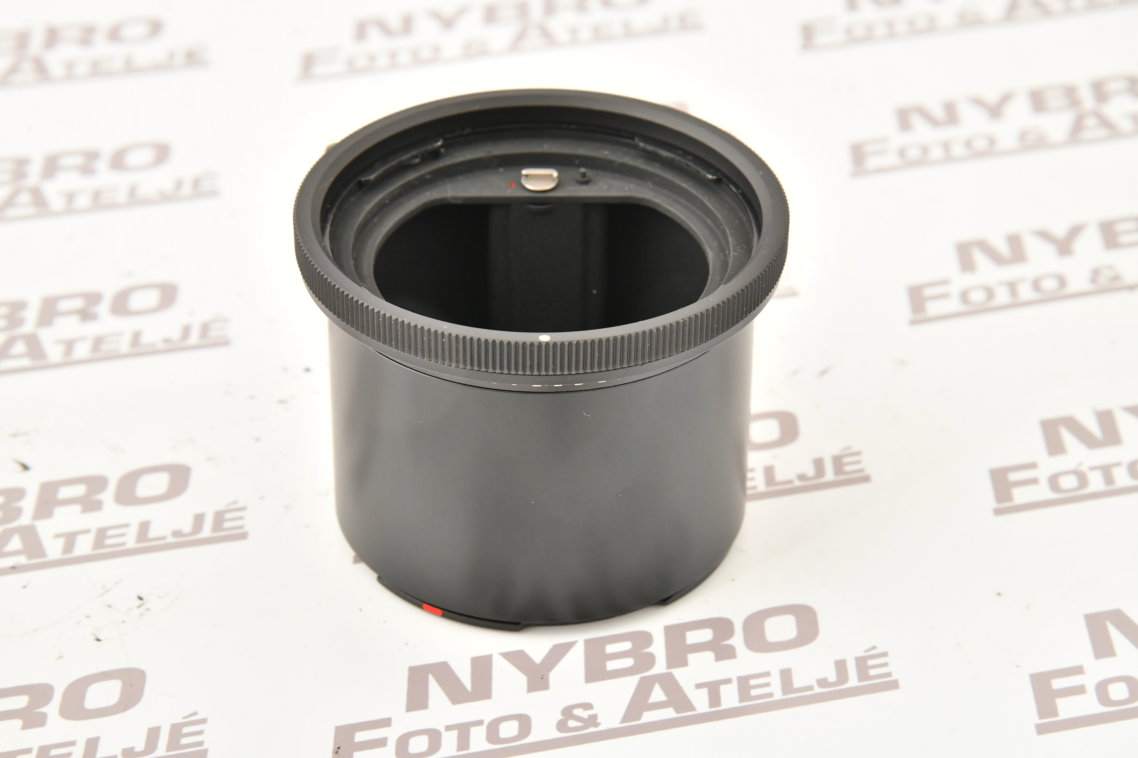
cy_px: 379
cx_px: 569
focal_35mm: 120
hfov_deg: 17.1
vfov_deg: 11.4
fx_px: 3793
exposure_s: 1/160
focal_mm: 120
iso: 1600
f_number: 13
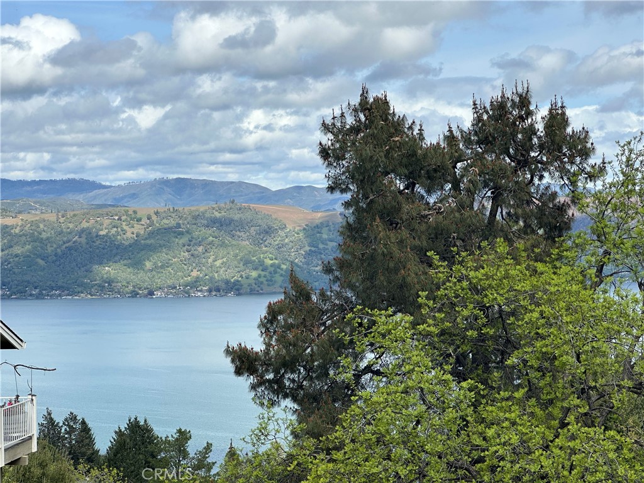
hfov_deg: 25.3
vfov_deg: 19.1
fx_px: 1433
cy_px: 242
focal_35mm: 77
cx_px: 322
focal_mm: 9
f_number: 2.8
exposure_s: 1/951
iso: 32
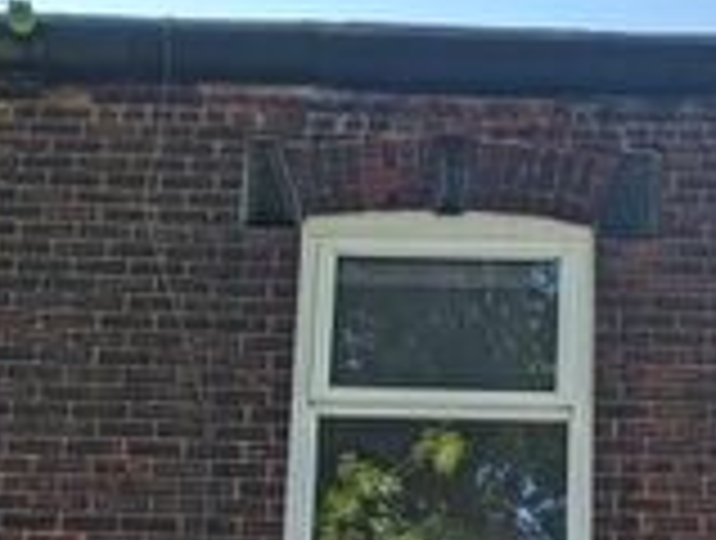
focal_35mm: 57
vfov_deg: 19.4
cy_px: 970
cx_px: 574
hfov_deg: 32.8
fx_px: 1182
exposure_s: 1/555
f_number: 2.2
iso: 31
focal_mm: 1.95
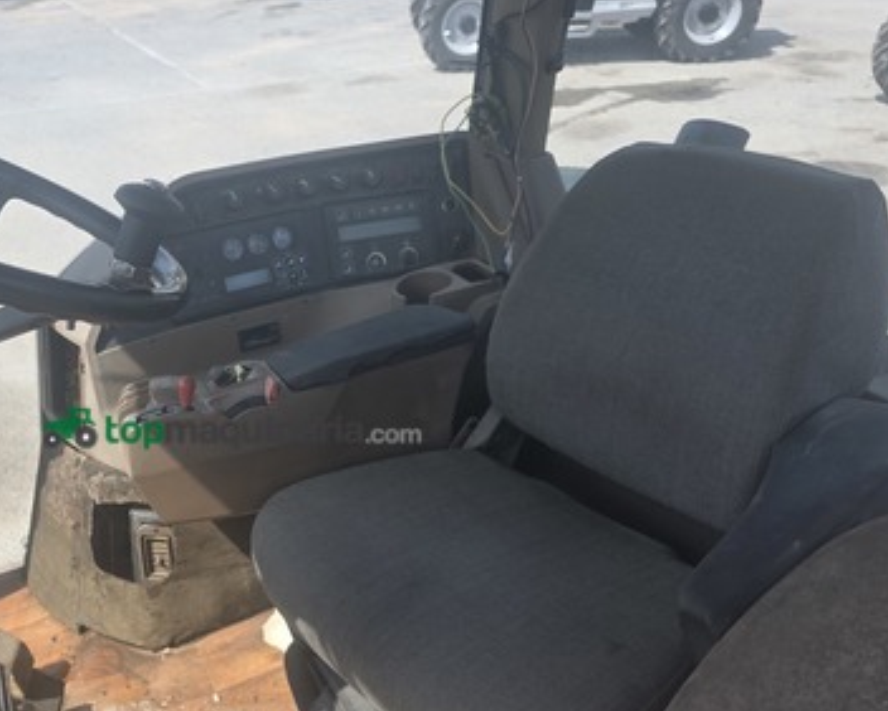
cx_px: 233
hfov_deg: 49.7
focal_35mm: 35
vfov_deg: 42.1
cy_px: 429
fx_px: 920
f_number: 1.7
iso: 80
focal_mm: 6.3
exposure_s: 1/1804
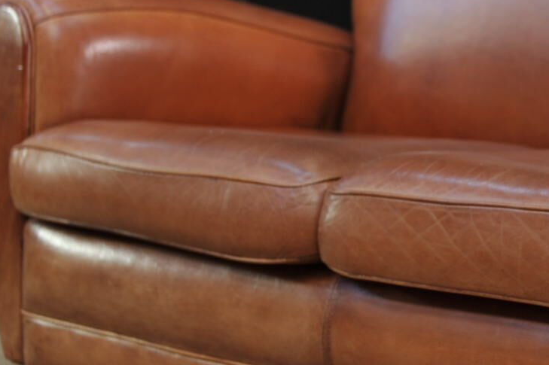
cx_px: 618
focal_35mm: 111
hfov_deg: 17.7
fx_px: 1692
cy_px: 139
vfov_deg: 12.3
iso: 250
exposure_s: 1/50
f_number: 2.8
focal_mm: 38
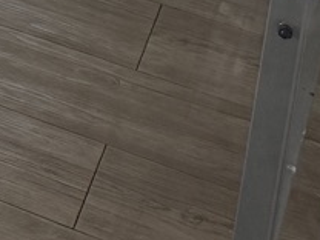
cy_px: -625
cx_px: -672
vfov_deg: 6.8
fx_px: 1710
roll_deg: -0.1
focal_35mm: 185
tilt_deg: -14.6
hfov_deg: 8.7
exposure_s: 1/100
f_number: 1.78
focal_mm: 6.76
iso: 125
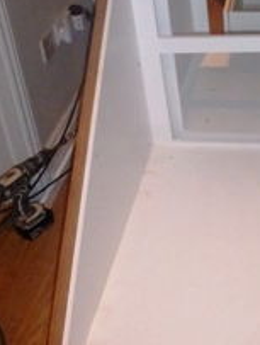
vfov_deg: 31.1
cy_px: 32
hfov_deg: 24.2
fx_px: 589
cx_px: 236
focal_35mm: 59
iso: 800
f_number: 3.3
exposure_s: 1/125
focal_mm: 4.3
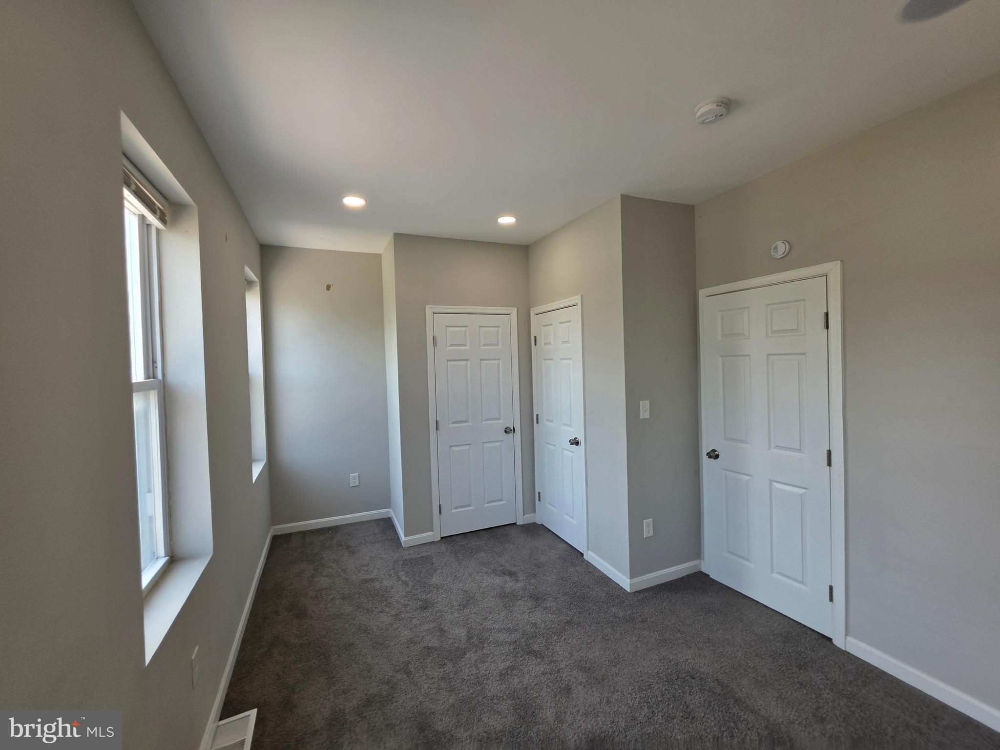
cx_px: 500
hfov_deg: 106.2
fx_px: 376
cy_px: 375
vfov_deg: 89.9
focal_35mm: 13
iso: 40
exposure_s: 1/120
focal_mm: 2.2
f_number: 1.9
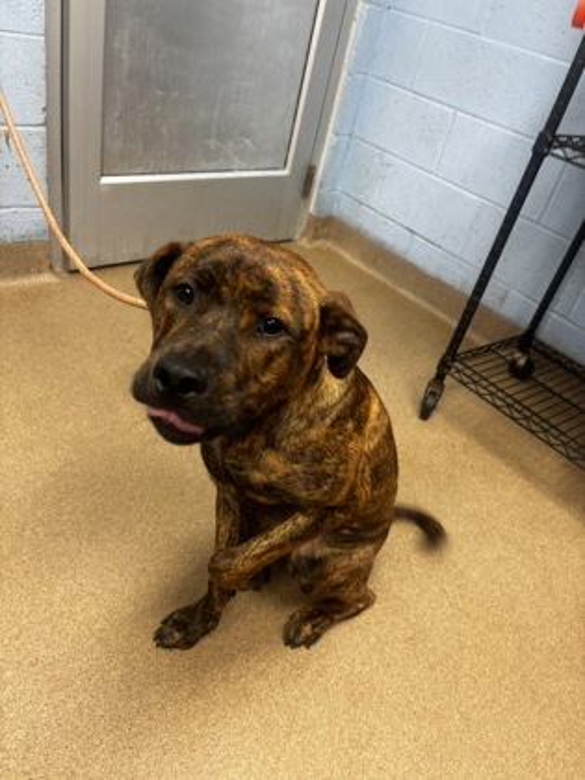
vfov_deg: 67.3
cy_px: 390
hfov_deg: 53.1
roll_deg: -16.4
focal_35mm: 26
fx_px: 586
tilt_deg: -36.0
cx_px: 292
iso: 100
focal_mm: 5.96
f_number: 1.6
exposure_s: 1/41
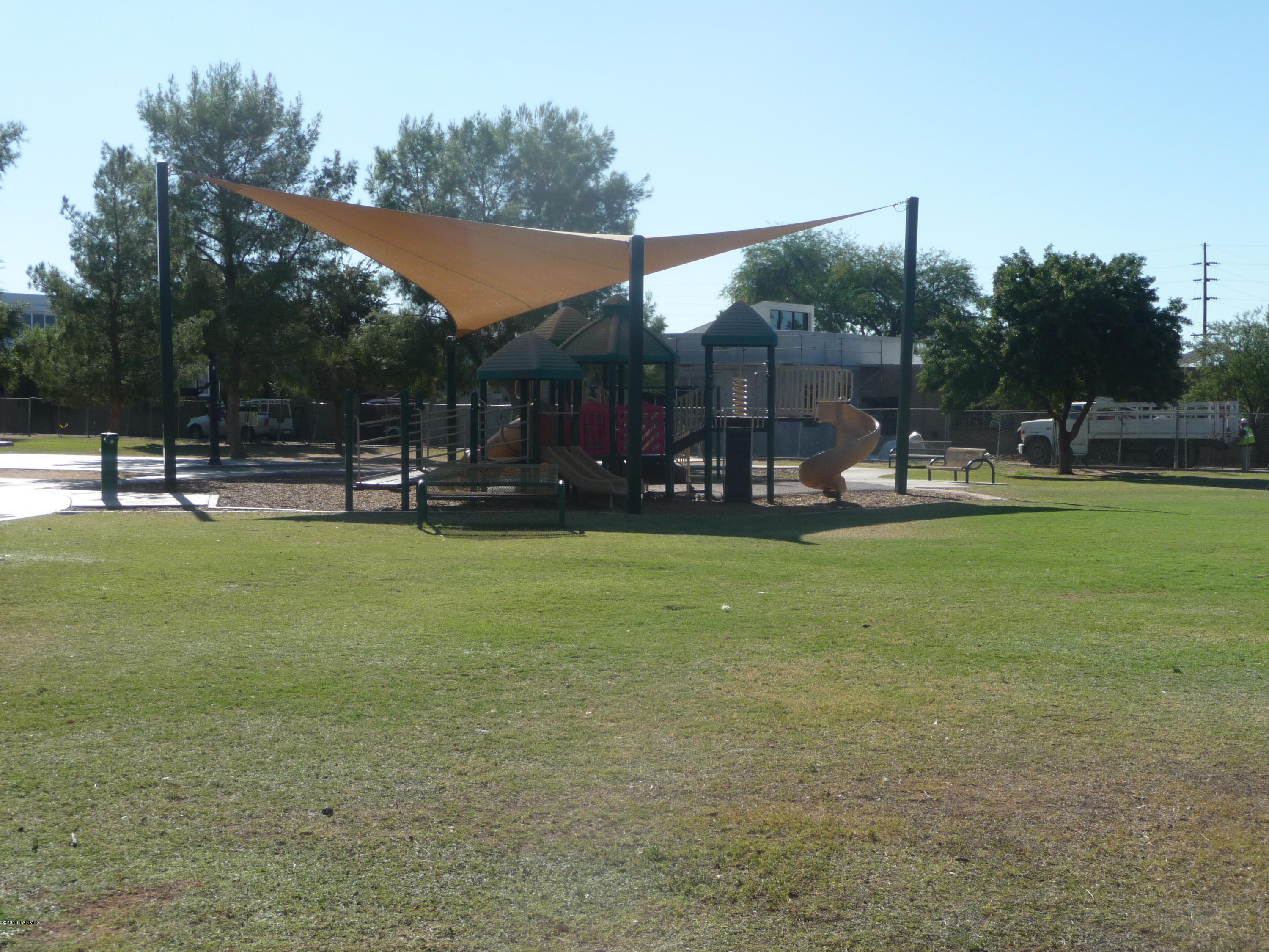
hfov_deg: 38.2
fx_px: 1833
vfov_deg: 29.1
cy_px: 476
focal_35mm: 50
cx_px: 634
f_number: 4.2
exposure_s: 1/800
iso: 100
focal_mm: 8.5
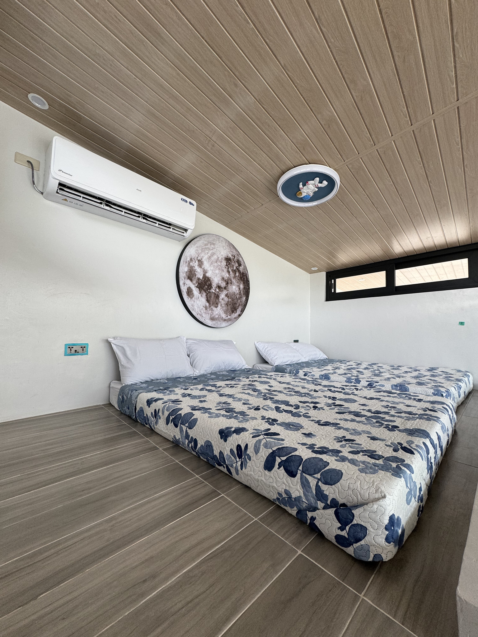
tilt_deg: +3.2
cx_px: 239
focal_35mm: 14
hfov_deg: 85.7
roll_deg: -1.0
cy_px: 318
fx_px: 258
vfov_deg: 102.1
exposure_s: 1/99
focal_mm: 2.22
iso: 80
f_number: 2.2
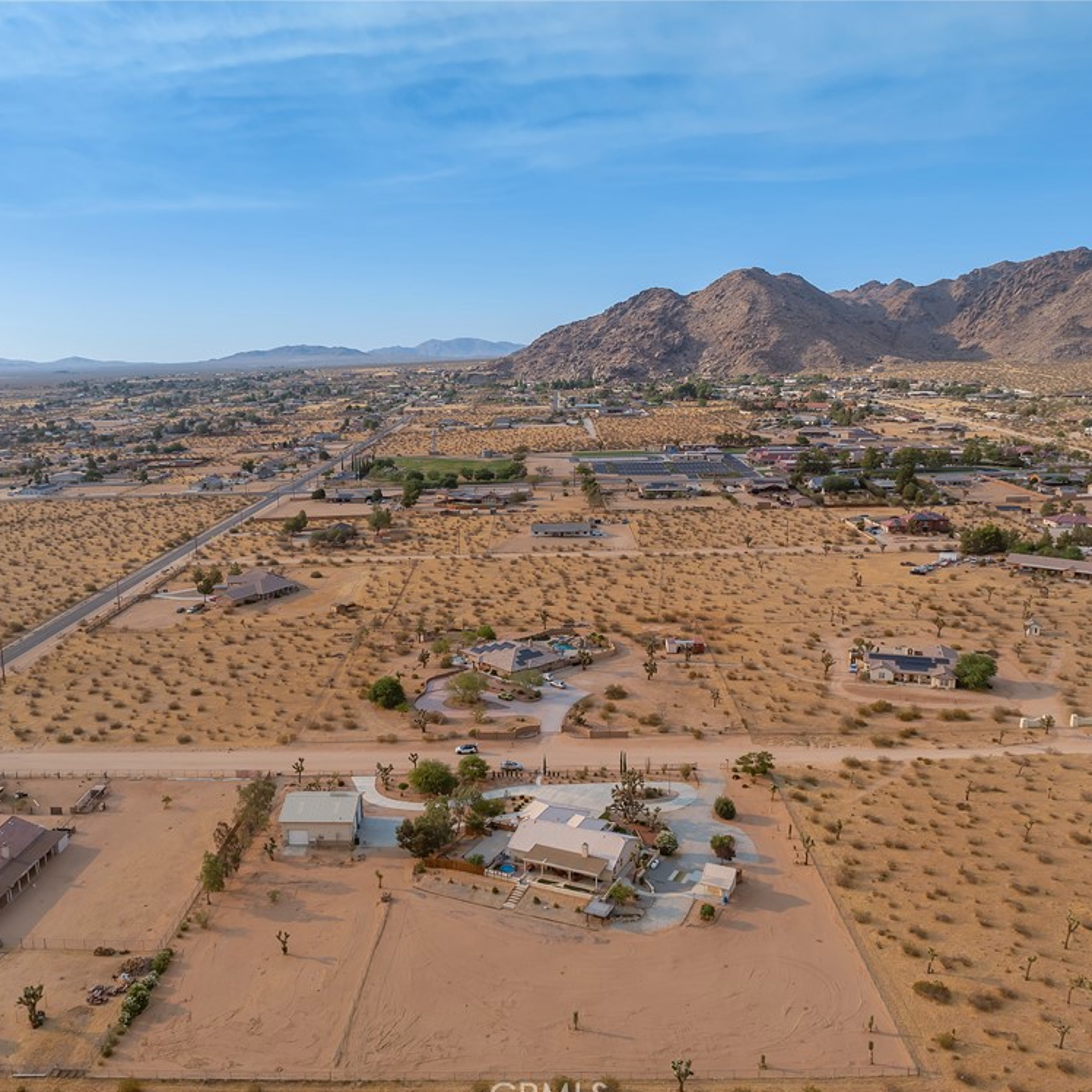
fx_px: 1035
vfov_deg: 55.6
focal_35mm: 29
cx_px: 507
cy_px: 558
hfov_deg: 55.6
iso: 110
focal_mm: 12.29
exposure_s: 1/1600
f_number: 2.8
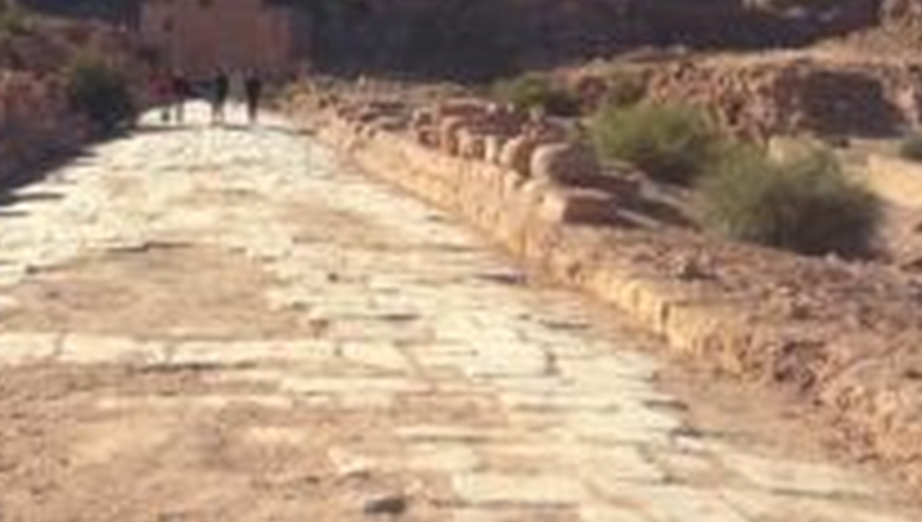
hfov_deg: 30.0
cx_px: 328
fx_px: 1714
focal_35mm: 70
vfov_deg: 16.5
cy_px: -122
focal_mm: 4.12
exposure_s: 1/1808
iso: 50
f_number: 2.4
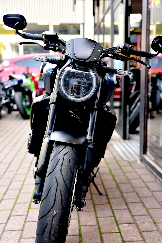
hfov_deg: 24.6
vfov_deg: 36.2
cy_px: 122
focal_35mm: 55
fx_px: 371
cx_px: 81
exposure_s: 1/60
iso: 200
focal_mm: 55
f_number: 3.2
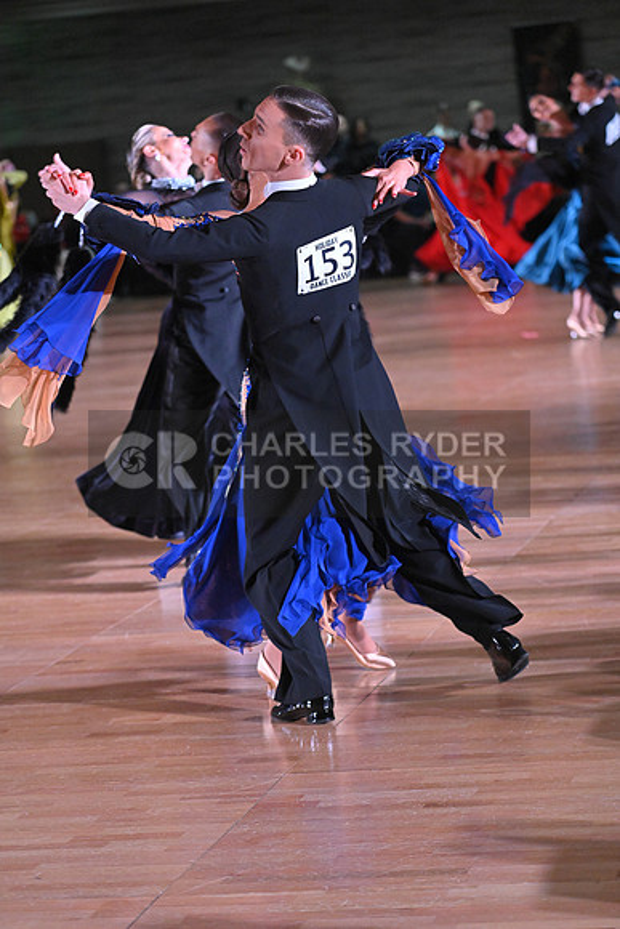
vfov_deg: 17.6
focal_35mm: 116
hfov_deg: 11.8
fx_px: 2995
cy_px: 464
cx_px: 310
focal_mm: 116
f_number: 4
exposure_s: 1/400
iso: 5000
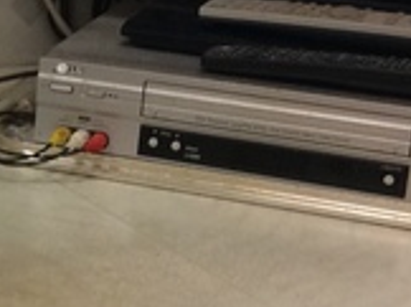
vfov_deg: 10.9
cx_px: -246
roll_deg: -1.1
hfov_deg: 13.5
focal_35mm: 136
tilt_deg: -19.6
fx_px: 1612
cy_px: 136
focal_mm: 3.3
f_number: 2.4
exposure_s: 1/25
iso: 80
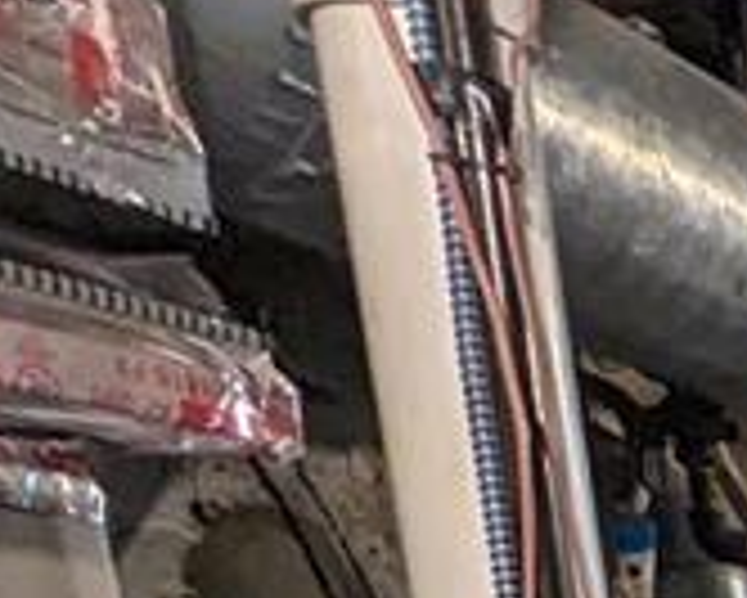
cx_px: 2030
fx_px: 2124
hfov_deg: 12.6
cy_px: 1448
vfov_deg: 12.5
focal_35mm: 96
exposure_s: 1/30
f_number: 2.2
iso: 366
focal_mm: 2.35
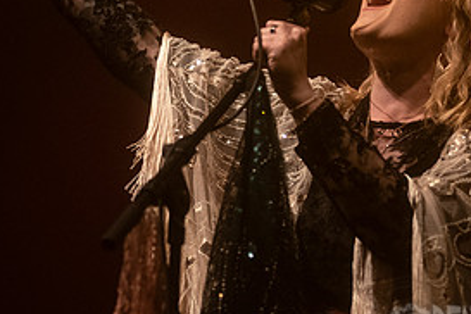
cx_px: 90
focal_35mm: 170
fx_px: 2224
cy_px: 32
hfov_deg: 12.0
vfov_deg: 8.1
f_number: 3.2
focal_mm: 80
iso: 2500
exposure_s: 1/200
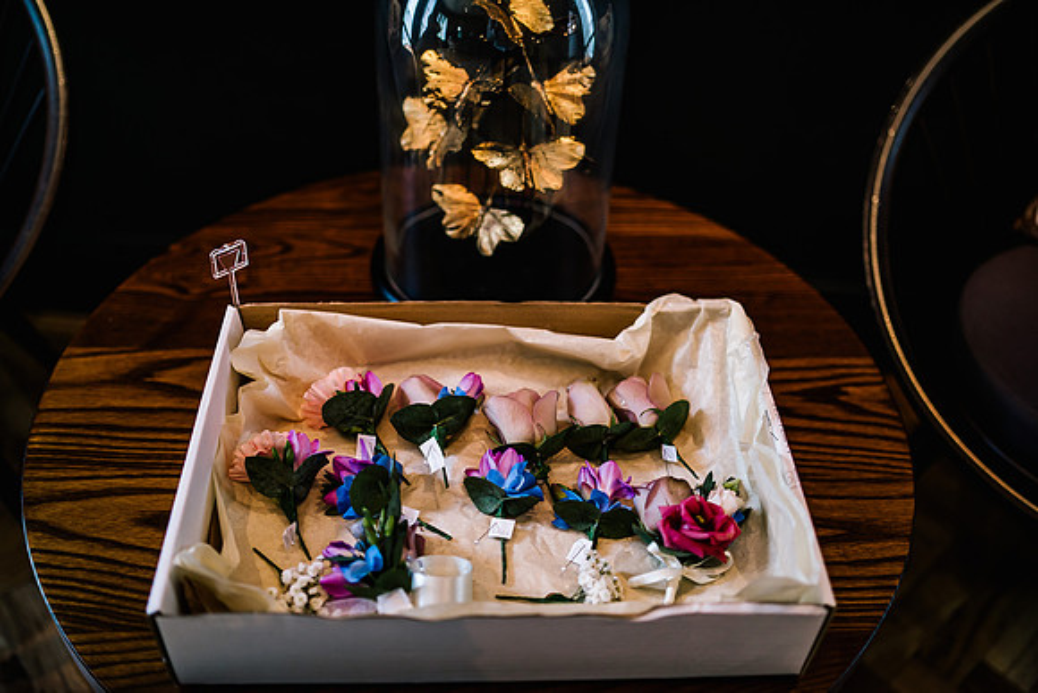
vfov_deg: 37.9
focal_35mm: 35
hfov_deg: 54.4
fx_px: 1009
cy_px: 346
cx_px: 519
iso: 400
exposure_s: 1/250
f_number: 1.4
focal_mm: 35
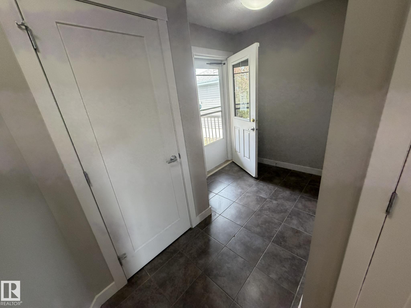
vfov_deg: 85.7
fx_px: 166
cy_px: 154
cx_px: 206
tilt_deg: -19.1
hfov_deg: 102.1
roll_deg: +6.7
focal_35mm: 14
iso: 160
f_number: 2.2
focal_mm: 2.22
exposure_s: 1/60
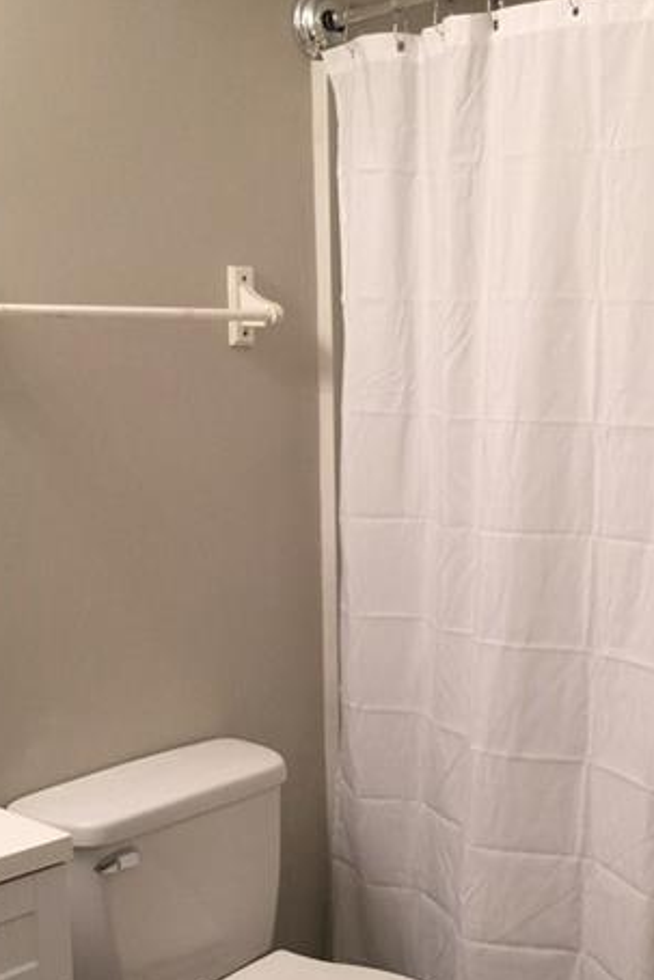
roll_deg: -0.7
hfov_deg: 26.2
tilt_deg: -16.2
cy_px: 749
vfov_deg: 37.8
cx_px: 488
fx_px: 1389
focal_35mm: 51
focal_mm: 4.15
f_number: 2.2
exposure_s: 1/30
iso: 50
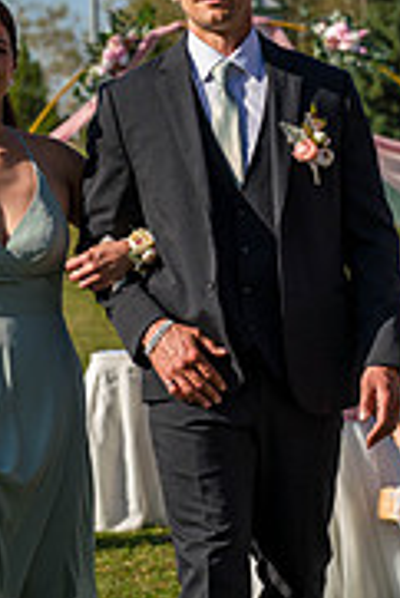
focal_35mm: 206
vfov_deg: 10.0
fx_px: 3427
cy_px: 284
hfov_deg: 6.7
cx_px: 122
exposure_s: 1/1600
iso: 250
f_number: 5
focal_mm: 83
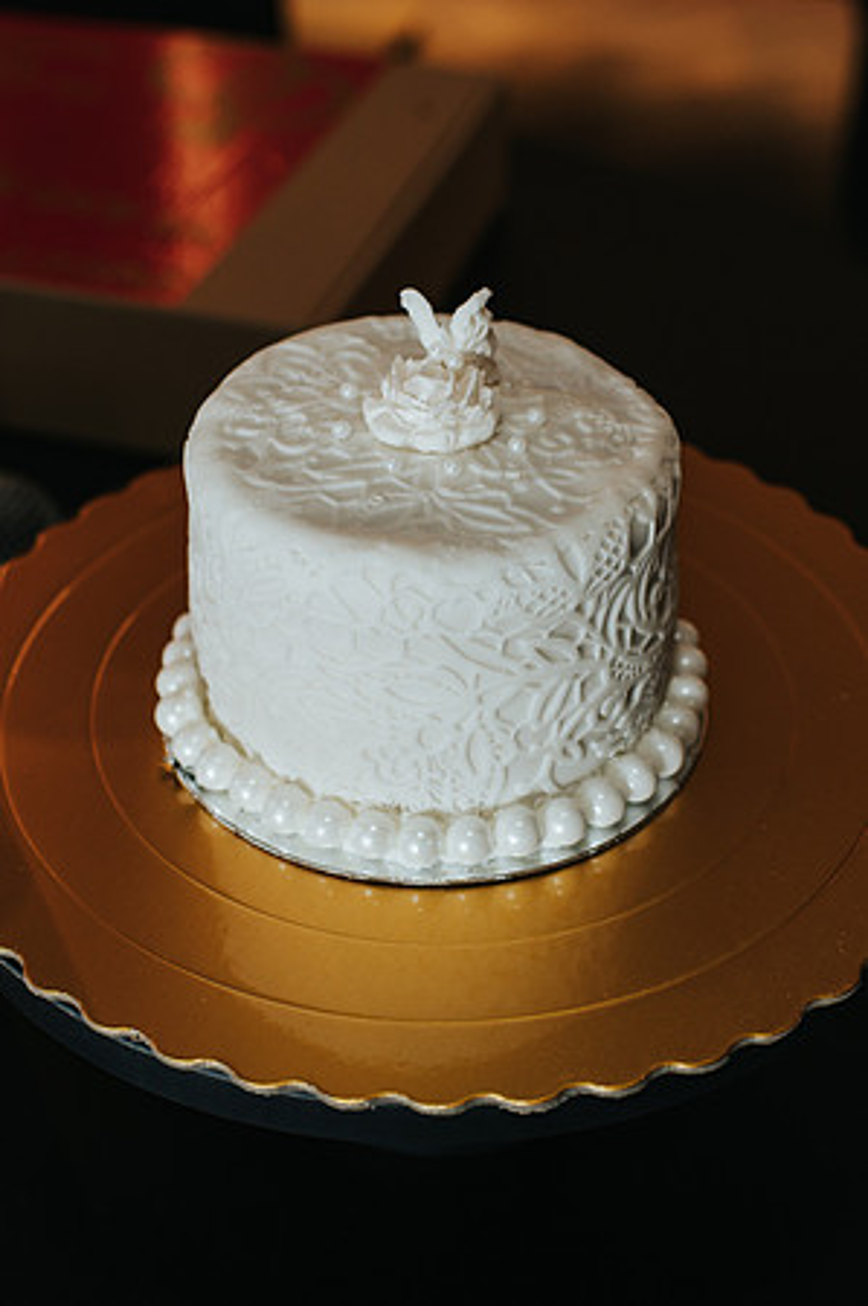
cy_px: 654
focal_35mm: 54
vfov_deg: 37.1
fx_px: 1946
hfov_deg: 25.1
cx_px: 400
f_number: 3.5
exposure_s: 1/200
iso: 720
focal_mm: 35
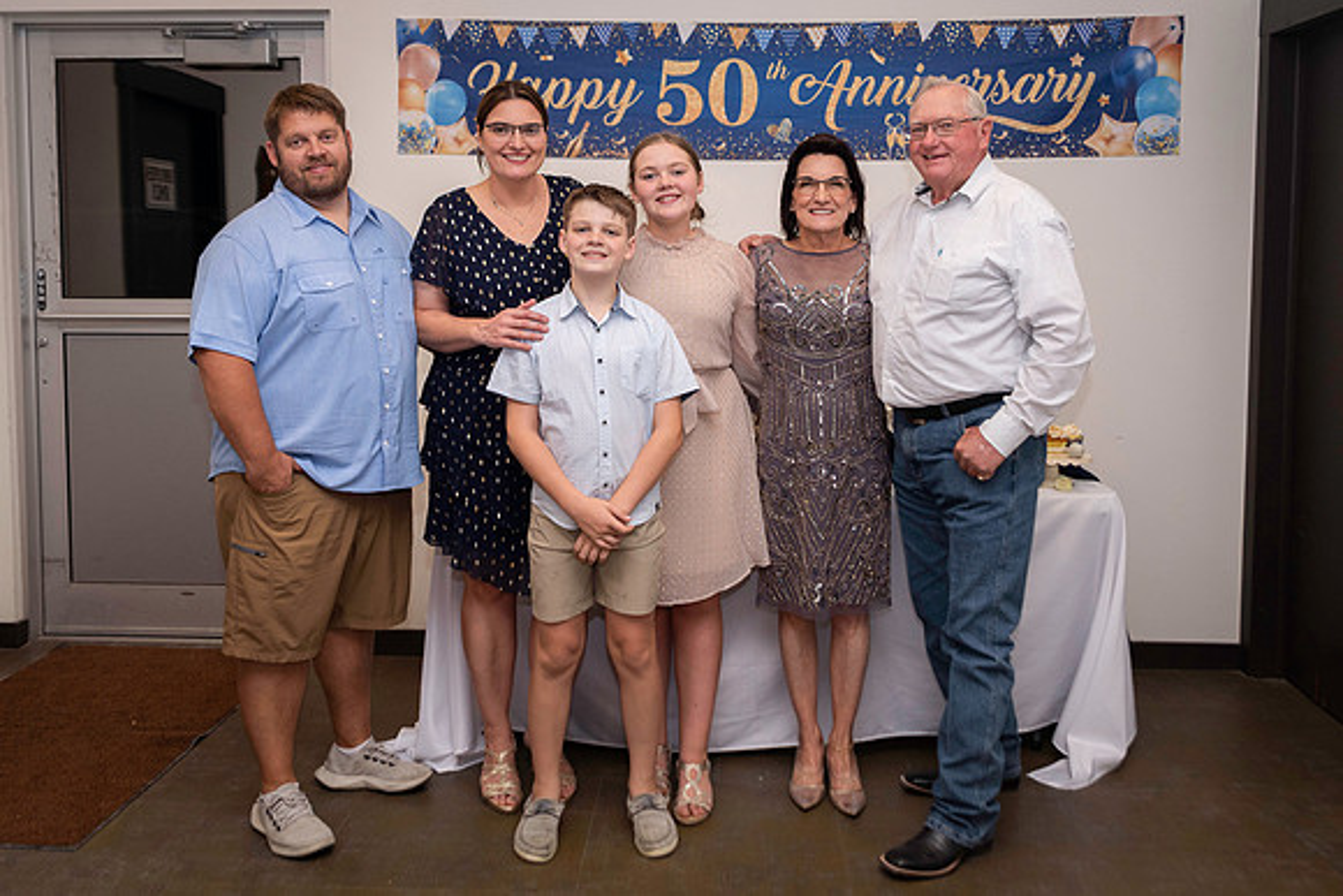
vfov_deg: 38.2
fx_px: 1284
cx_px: 673
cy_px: 334
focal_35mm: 34
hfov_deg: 55.2
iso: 500
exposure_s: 1/125
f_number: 3.2
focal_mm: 24
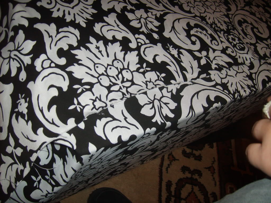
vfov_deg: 40.7
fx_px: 274
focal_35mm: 35
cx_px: 136
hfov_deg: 52.6
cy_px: 102
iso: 100
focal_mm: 5.8
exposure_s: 1/45
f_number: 2.8
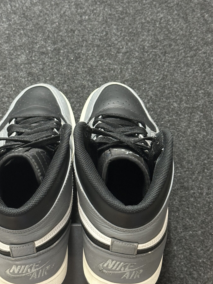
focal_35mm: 69
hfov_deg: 21.2
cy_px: 157
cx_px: 70
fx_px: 566
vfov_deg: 28.1
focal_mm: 6.86
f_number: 1.78
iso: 640
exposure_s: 1/30
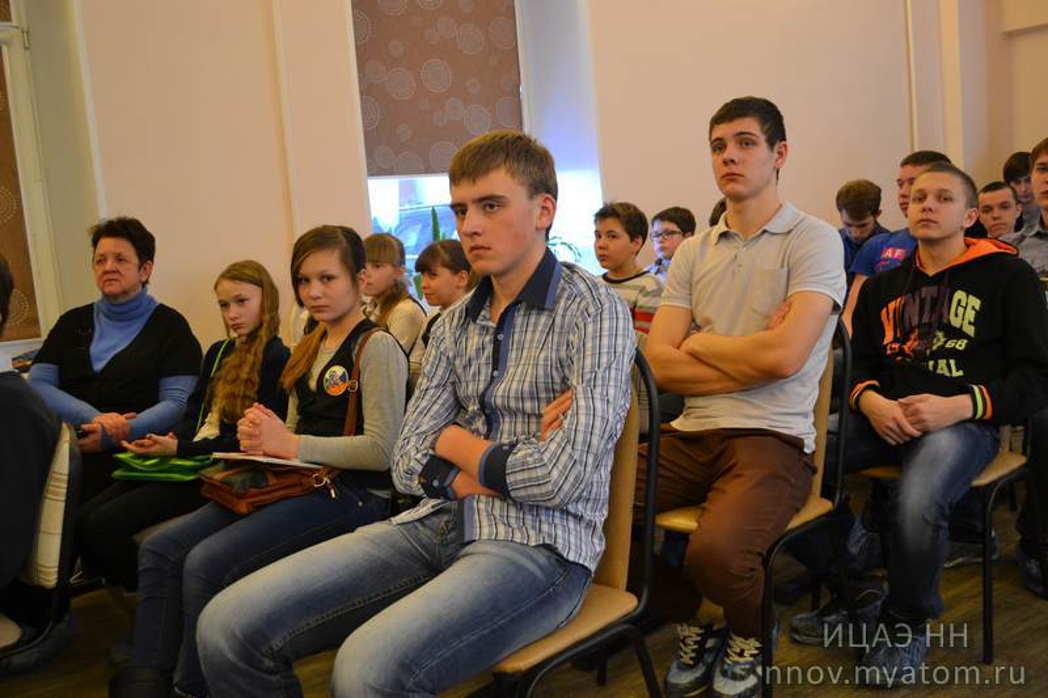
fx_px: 960
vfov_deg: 40.0
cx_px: 524
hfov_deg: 57.2
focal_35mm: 33
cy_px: 349
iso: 1100
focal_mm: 22
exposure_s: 1/60
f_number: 3.8
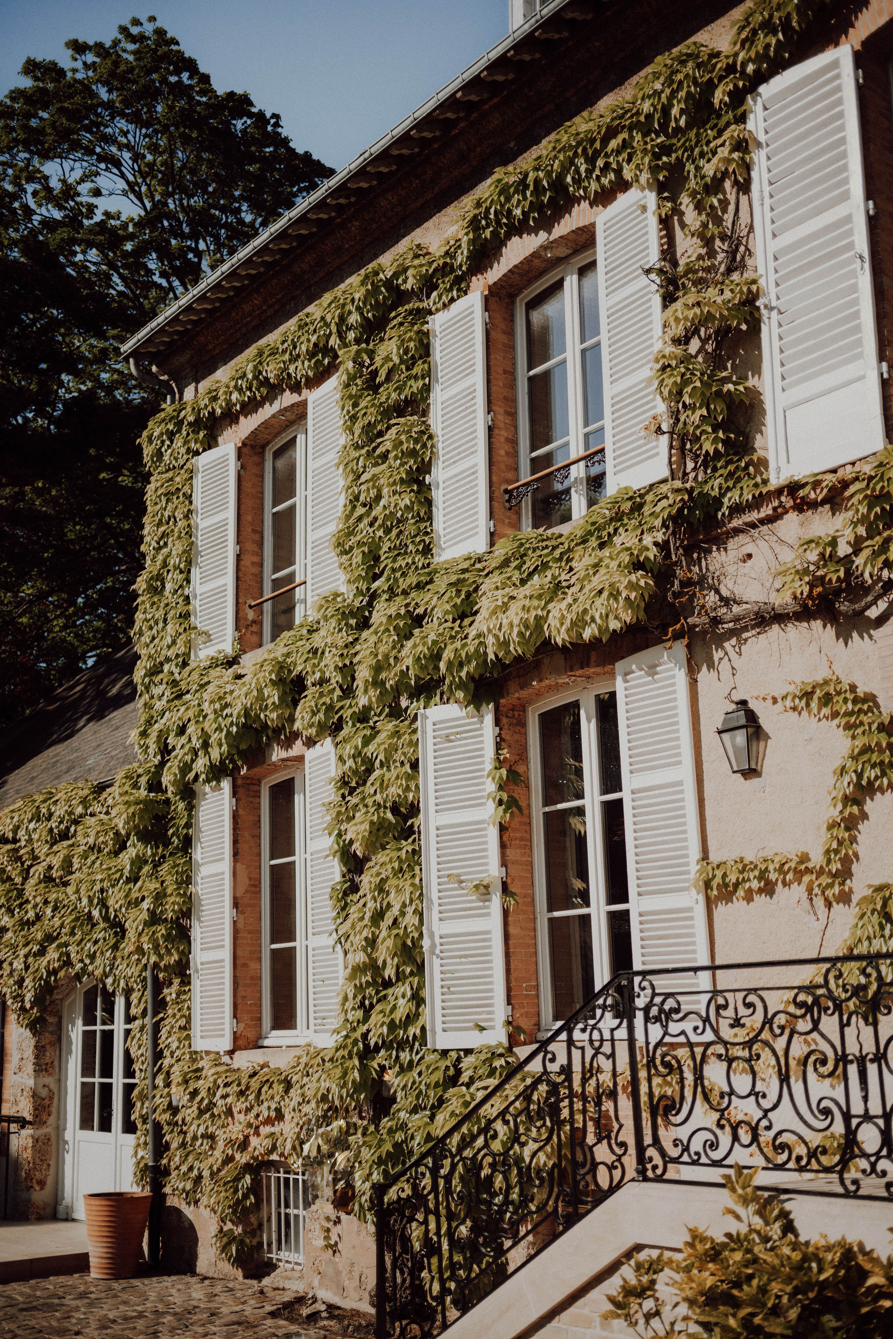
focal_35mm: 40
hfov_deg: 33.4
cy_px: 670
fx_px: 1488
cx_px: 446
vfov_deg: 48.5
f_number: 2
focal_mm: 40
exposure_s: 1/8000
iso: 125
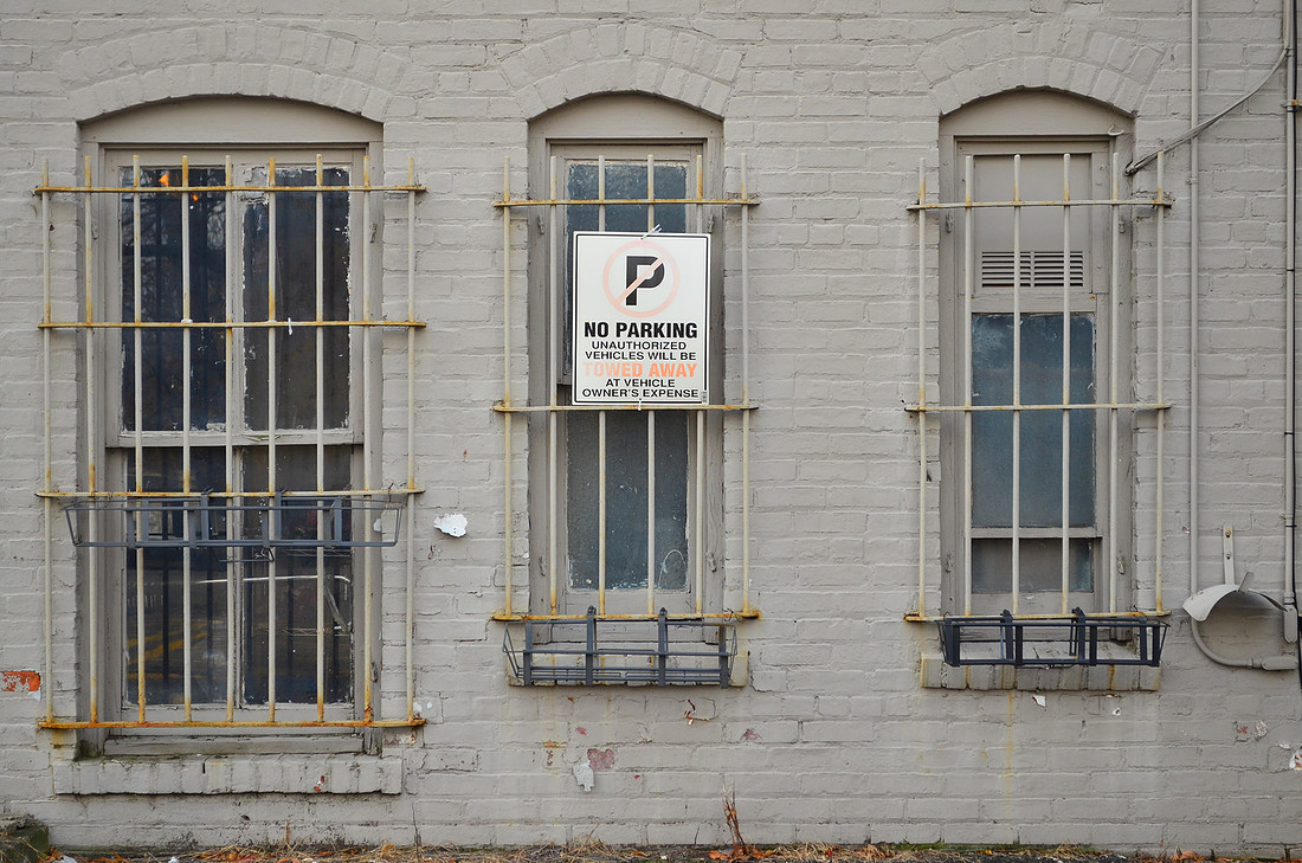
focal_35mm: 75
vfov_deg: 18.1
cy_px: 432
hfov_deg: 27.0
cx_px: 651
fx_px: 2707
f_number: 6.3
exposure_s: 1/160
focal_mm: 50
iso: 400
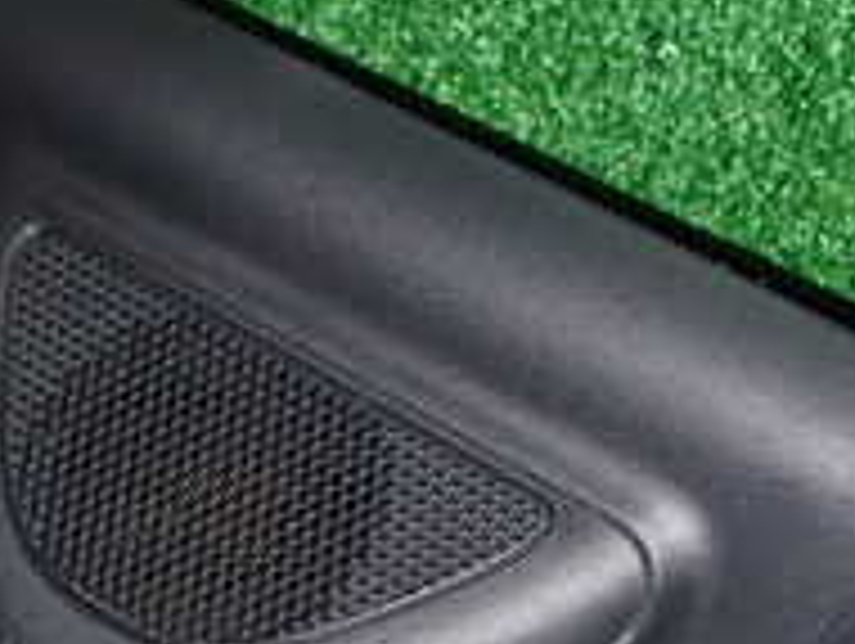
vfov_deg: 14.4
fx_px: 2498
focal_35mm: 101
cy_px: 653
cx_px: 261
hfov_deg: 19.3
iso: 640
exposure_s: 1/30
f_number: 7.1
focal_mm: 5.79
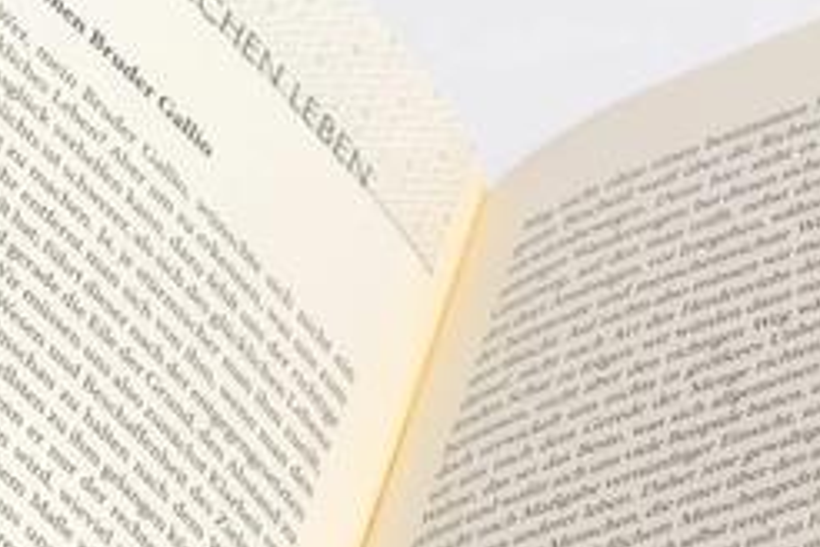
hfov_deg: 6.7
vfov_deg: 4.5
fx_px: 6992
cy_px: 415
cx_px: 140
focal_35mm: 307
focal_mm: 105
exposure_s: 1/160
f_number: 16
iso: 160
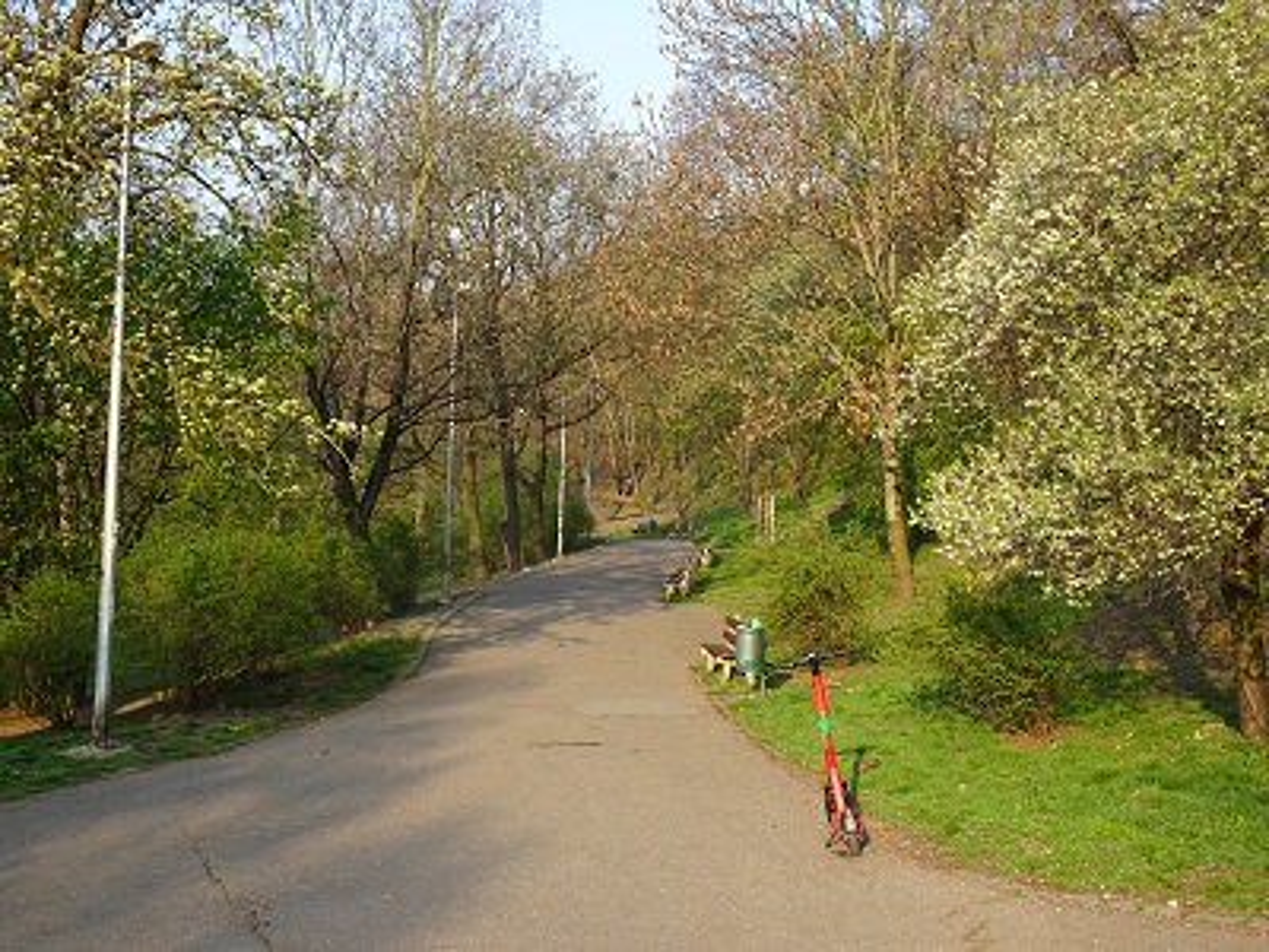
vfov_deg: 30.3
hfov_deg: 39.7
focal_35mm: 48
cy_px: 476
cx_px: 634
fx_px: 1760
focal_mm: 8.18
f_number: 4.5
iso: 80
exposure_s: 1/160
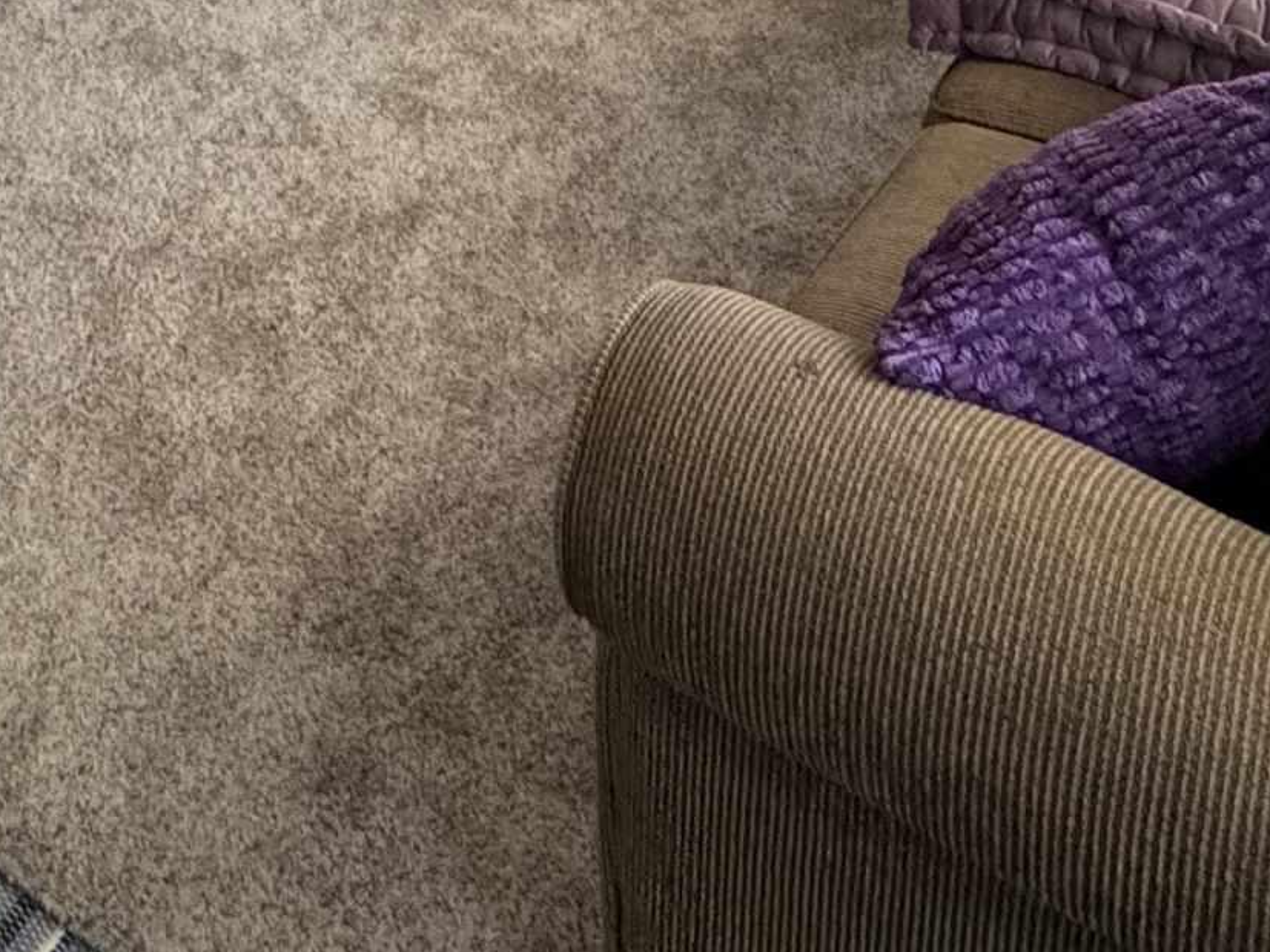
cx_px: 326
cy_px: -768
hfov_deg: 36.0
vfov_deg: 20.1
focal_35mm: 52
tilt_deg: -6.3
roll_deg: +1.3
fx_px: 1908
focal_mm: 2.22
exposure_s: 1/60
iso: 400
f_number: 2.2
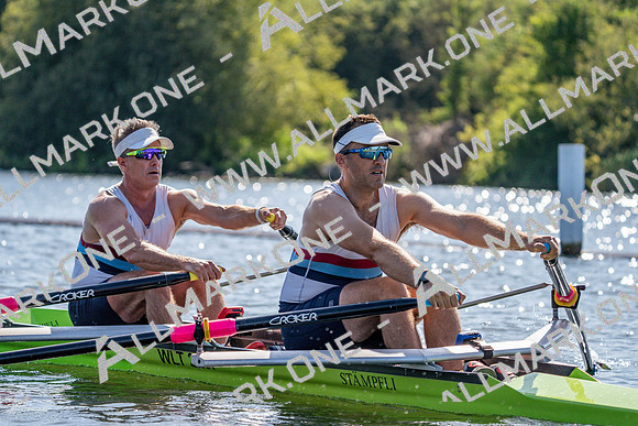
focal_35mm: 200
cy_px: 213
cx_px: 319
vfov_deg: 6.9
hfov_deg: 10.3
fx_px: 3545
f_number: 5.6
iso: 320
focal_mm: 200
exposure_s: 1/2000
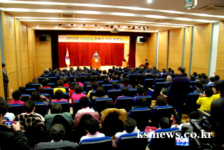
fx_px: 168
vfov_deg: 48.1
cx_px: 112
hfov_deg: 67.3
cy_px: 75
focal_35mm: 27
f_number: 3.5
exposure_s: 1/10
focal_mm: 18
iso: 800
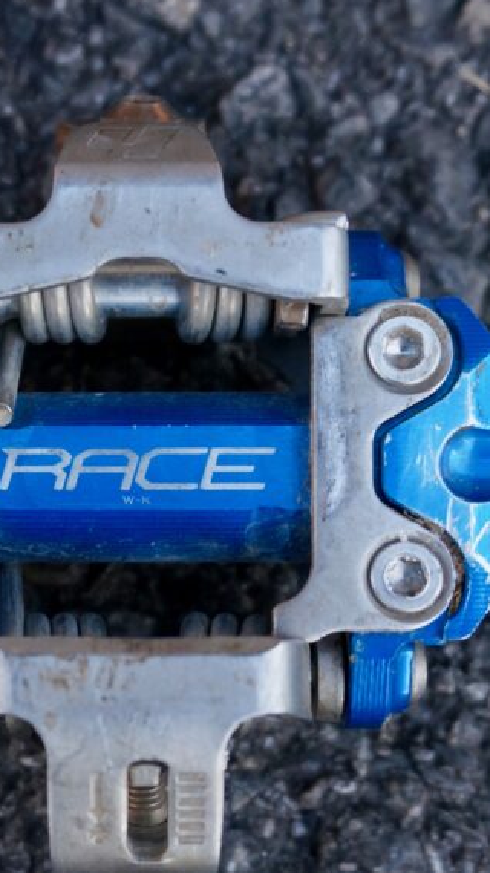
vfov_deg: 26.8
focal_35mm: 79
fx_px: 1827
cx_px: 63
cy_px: 486
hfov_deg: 15.1
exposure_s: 1/160
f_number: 4.5
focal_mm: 28
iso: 500
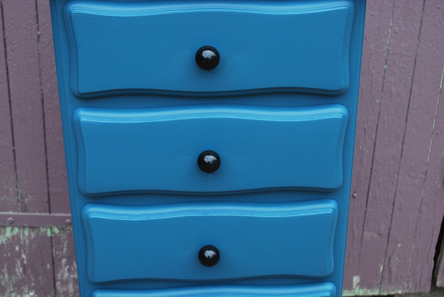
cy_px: 148
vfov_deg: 25.1
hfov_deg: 36.8
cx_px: 222
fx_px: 667
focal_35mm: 54
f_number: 5.3
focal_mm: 36
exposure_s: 1/100
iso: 200
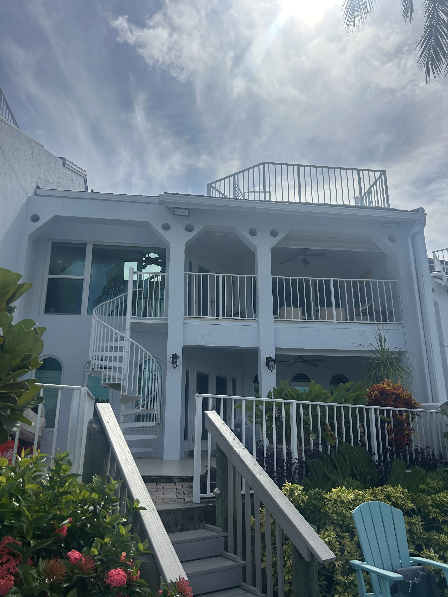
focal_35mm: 26
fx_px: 449
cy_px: 298
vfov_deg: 67.3
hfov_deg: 53.1
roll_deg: -1.2
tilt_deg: +17.7
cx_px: 224
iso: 50
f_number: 1.5
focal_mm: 5.7
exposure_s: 1/9434
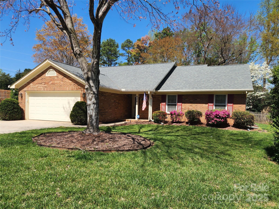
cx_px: 140
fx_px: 185
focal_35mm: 23
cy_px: 104
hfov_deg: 73.9
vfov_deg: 58.9
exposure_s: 1/1111
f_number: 1.8
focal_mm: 6.4
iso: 12
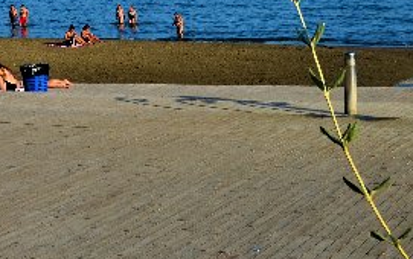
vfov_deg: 13.4
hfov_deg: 20.9
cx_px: -38
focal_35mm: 94
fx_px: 1065
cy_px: -82
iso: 180
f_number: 11
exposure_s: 1/125
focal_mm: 21
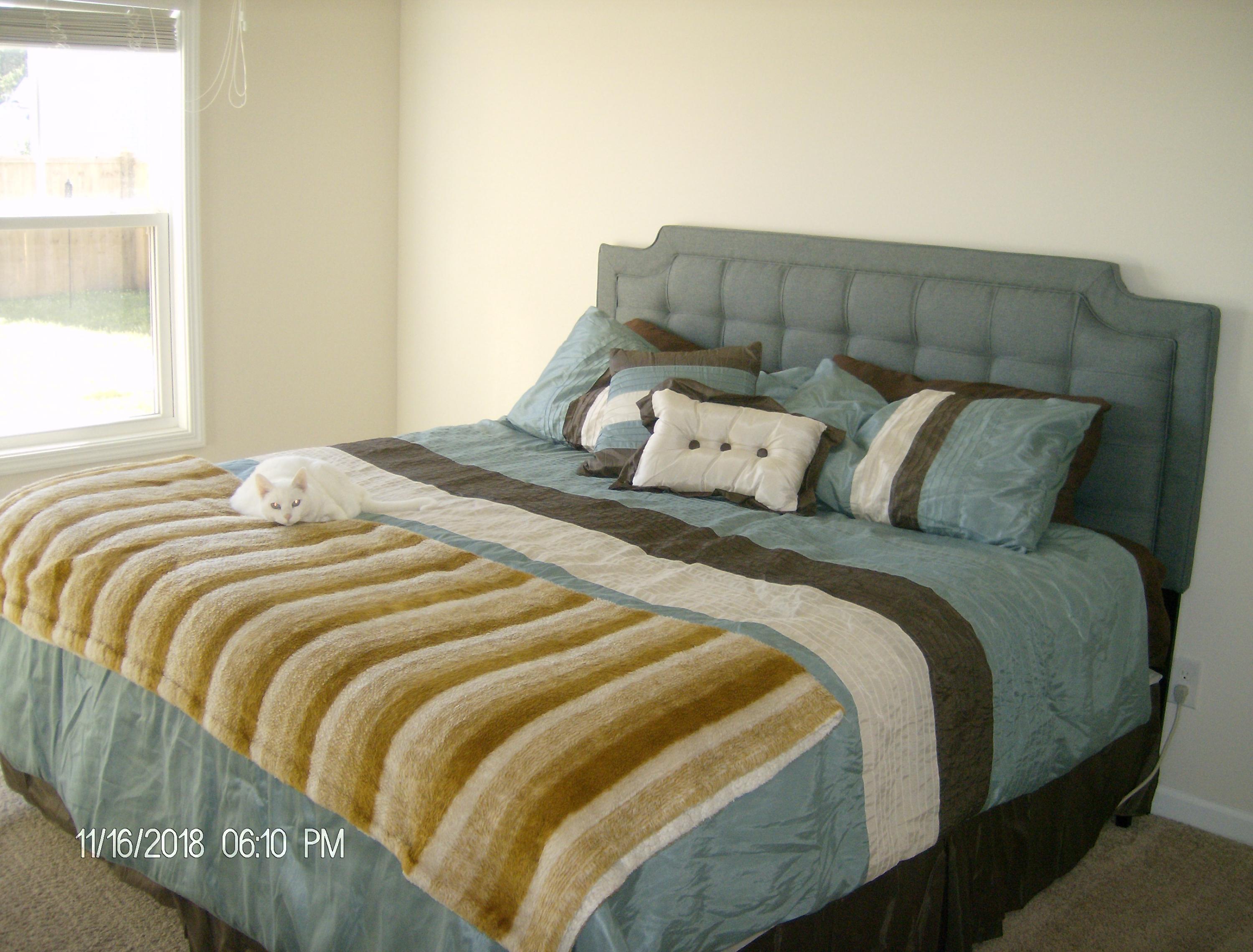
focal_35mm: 36
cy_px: 476
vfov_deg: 40.0
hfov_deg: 51.1
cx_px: 626
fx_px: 1309
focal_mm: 6
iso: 150
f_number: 2.8
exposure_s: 1/64
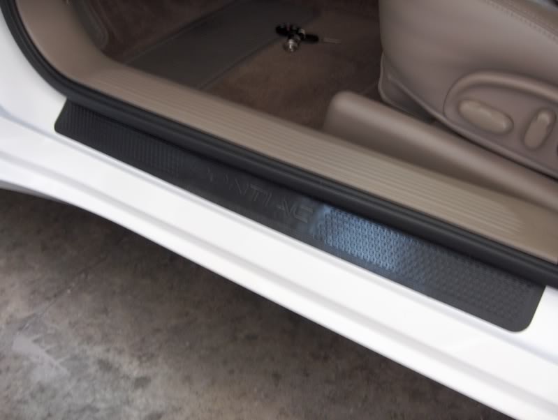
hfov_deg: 47.8
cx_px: 279
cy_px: 210
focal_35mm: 39
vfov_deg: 36.9
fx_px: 630
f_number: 2.8
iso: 200
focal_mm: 8
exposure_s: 1/12.8
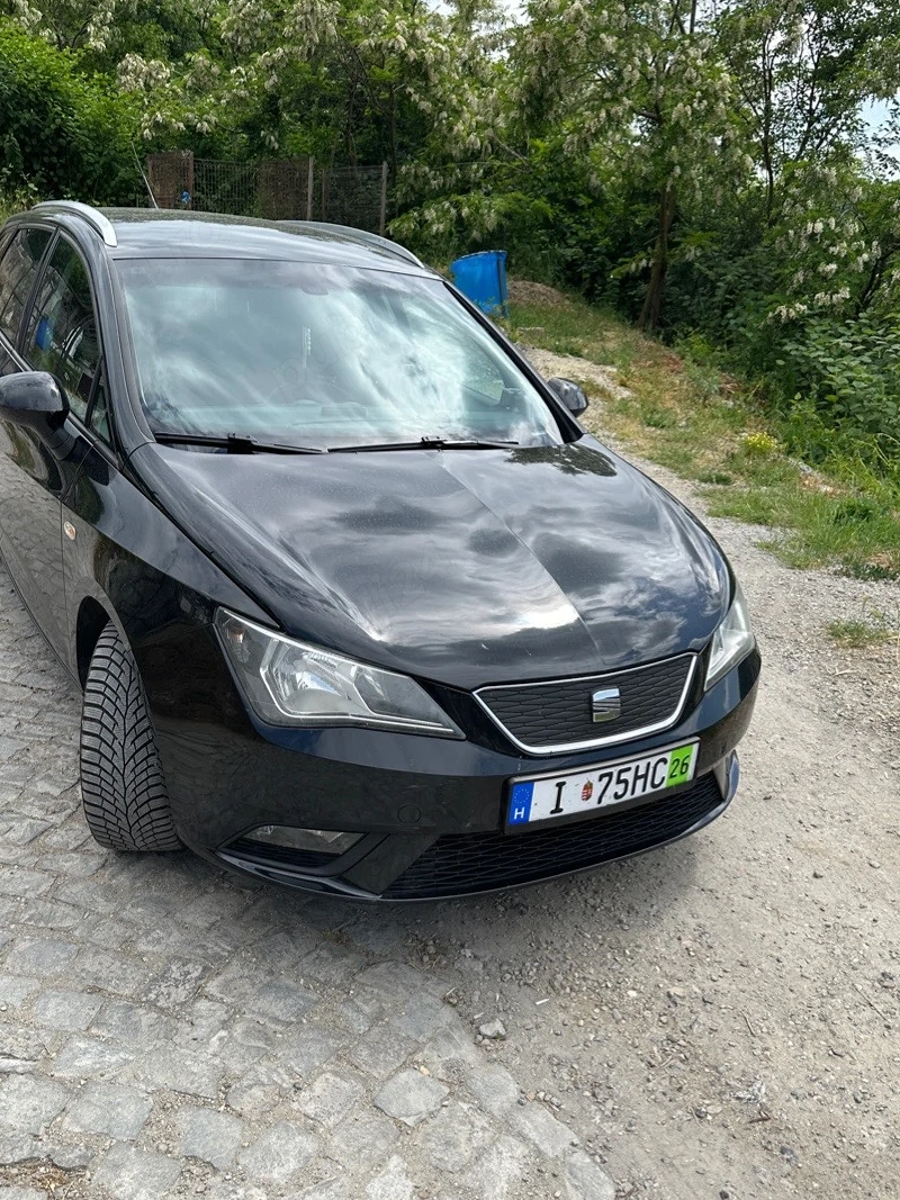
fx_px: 1040
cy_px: 641
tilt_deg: -19.6
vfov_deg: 59.9
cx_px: 466
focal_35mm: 30
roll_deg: -3.3
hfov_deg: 46.8
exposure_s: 1/3356
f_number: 1.78
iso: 80
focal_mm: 6.86
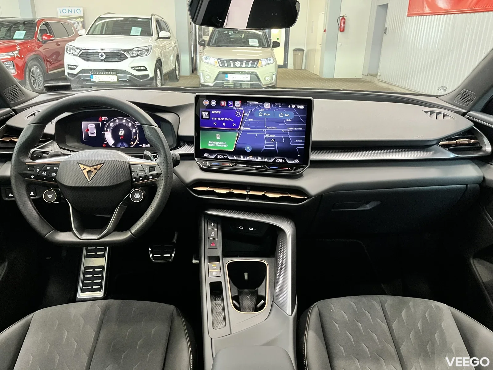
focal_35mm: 26
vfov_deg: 53.1
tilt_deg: -21.5
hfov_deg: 67.3
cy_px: 185
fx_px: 370
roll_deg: -1.0
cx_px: 246
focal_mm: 5.1
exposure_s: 1/60
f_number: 1.6
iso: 500
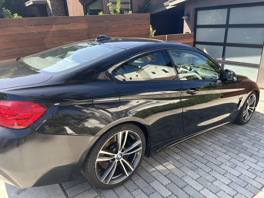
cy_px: 99
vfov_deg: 53.1
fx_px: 198
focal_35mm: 26
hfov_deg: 67.3
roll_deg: +2.7
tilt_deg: -21.6
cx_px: 132
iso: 50
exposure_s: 1/581
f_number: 1.5
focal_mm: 5.7
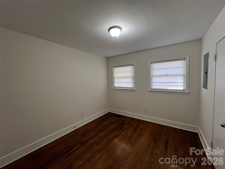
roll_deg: +1.6
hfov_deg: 106.2
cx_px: 112
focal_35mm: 13
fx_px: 84
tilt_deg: -3.1
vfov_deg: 89.9
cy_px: 84
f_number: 1.8
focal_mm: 1.57
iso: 200
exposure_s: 1/60
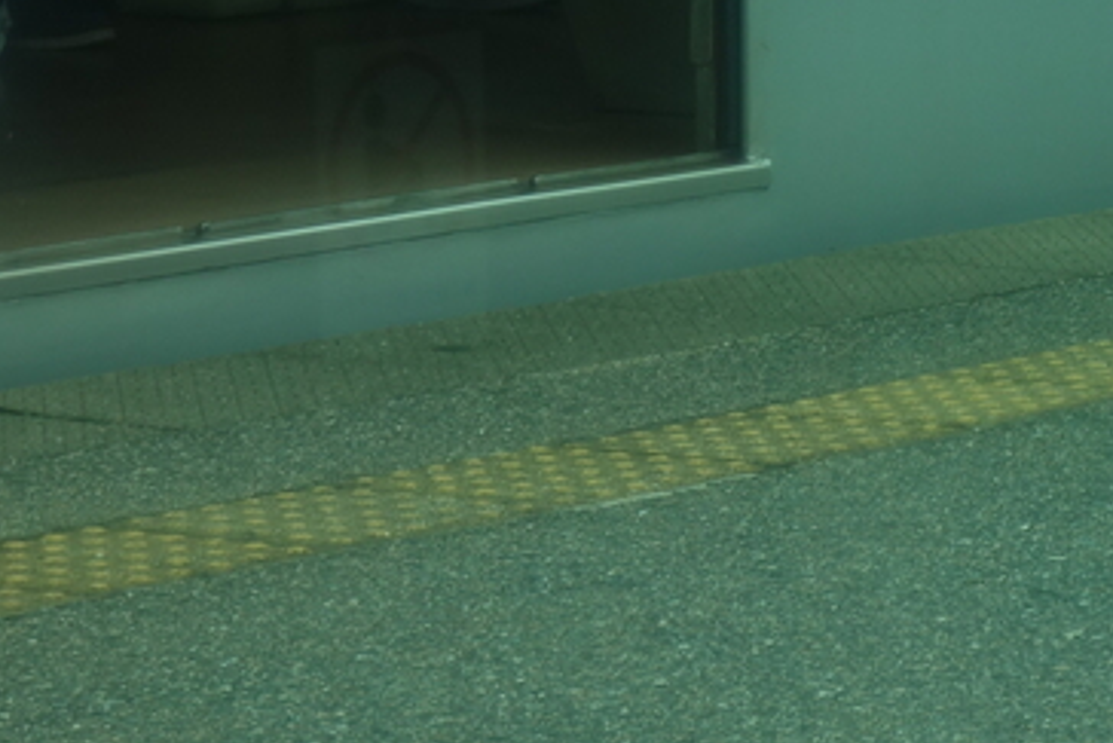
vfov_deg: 5.1
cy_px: -358
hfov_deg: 7.6
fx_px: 8258
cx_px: 1602
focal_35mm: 267
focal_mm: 30.14
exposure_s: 1/100
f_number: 4.5
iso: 125
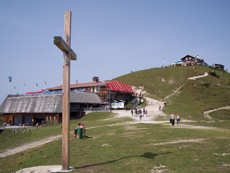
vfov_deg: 36.8
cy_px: 86
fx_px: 259
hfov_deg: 47.9
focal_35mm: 39
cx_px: 115
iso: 100
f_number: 5.6
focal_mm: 8
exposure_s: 1/500
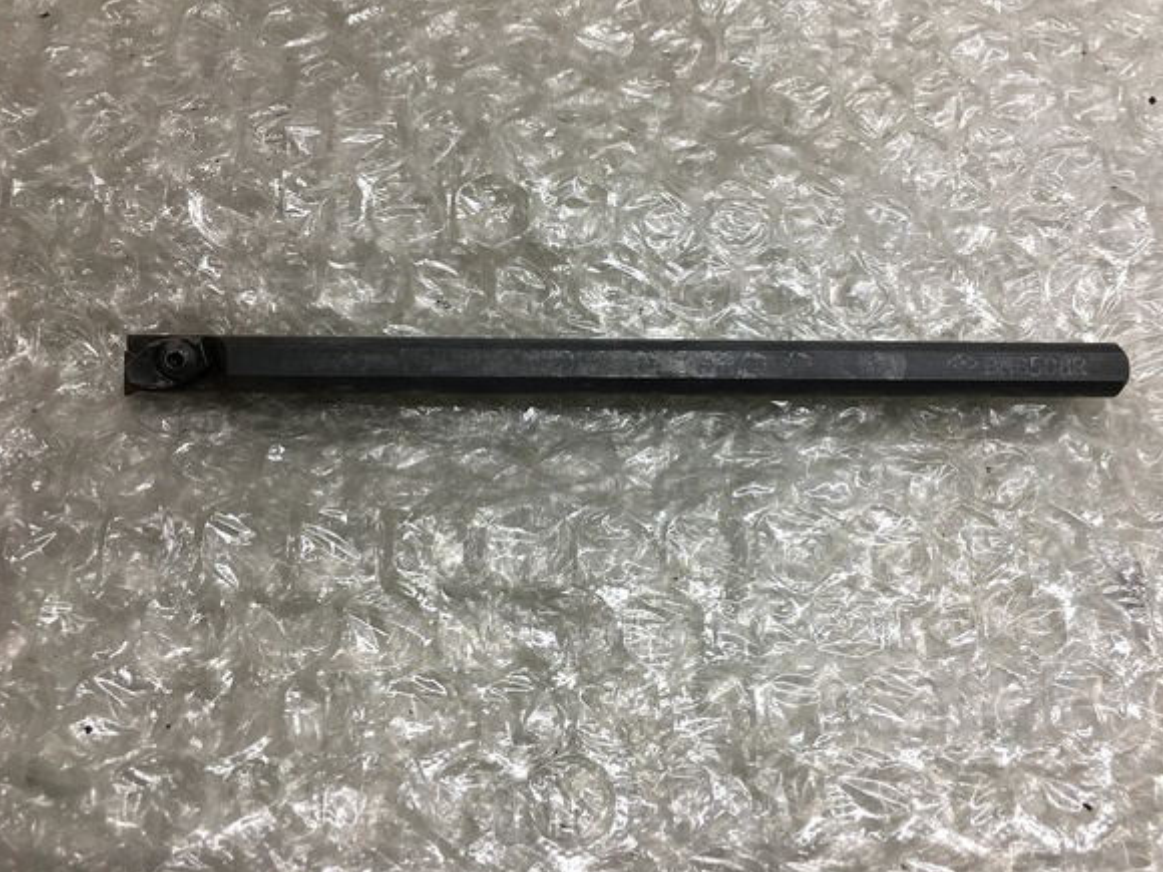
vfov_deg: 44.1
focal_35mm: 32
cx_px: 622
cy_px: 399
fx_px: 1075
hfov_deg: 56.8
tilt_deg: -65.6
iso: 40
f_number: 2.2
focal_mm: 4.15
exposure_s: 1/120
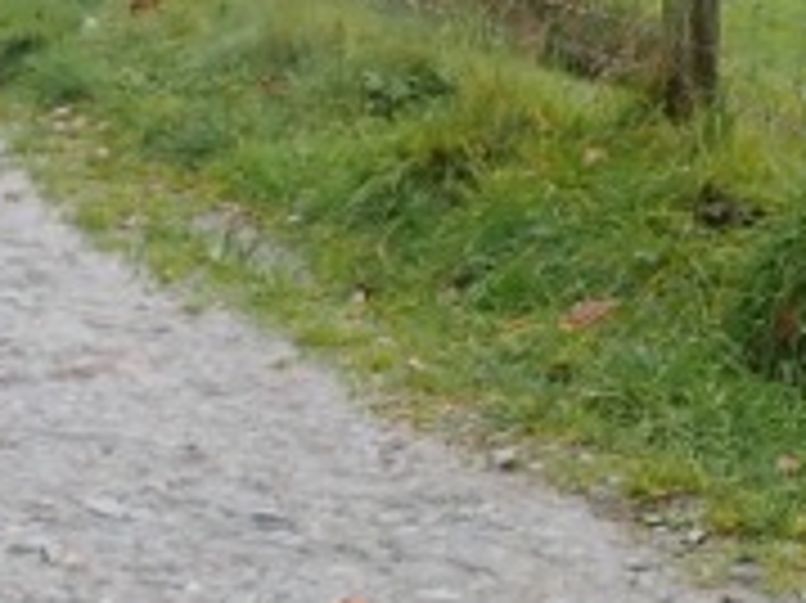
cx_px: -68
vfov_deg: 11.0
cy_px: 202
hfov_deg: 14.4
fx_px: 3118
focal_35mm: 134
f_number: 2.8
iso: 100
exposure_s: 1/60
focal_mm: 4.5
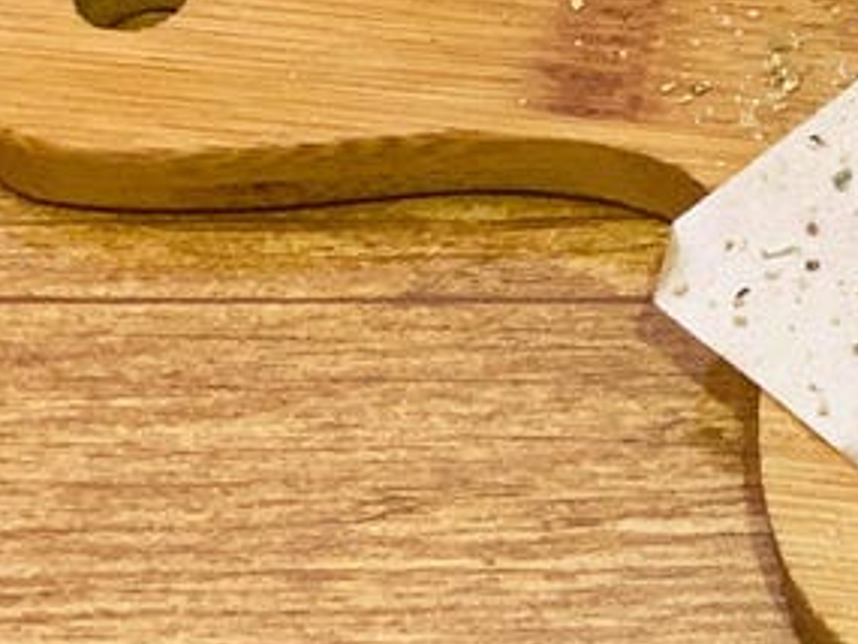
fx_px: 5430
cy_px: 129
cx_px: 1538
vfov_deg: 6.8
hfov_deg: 8.7
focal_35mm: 219
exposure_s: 1/60
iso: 160
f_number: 2.4
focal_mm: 6
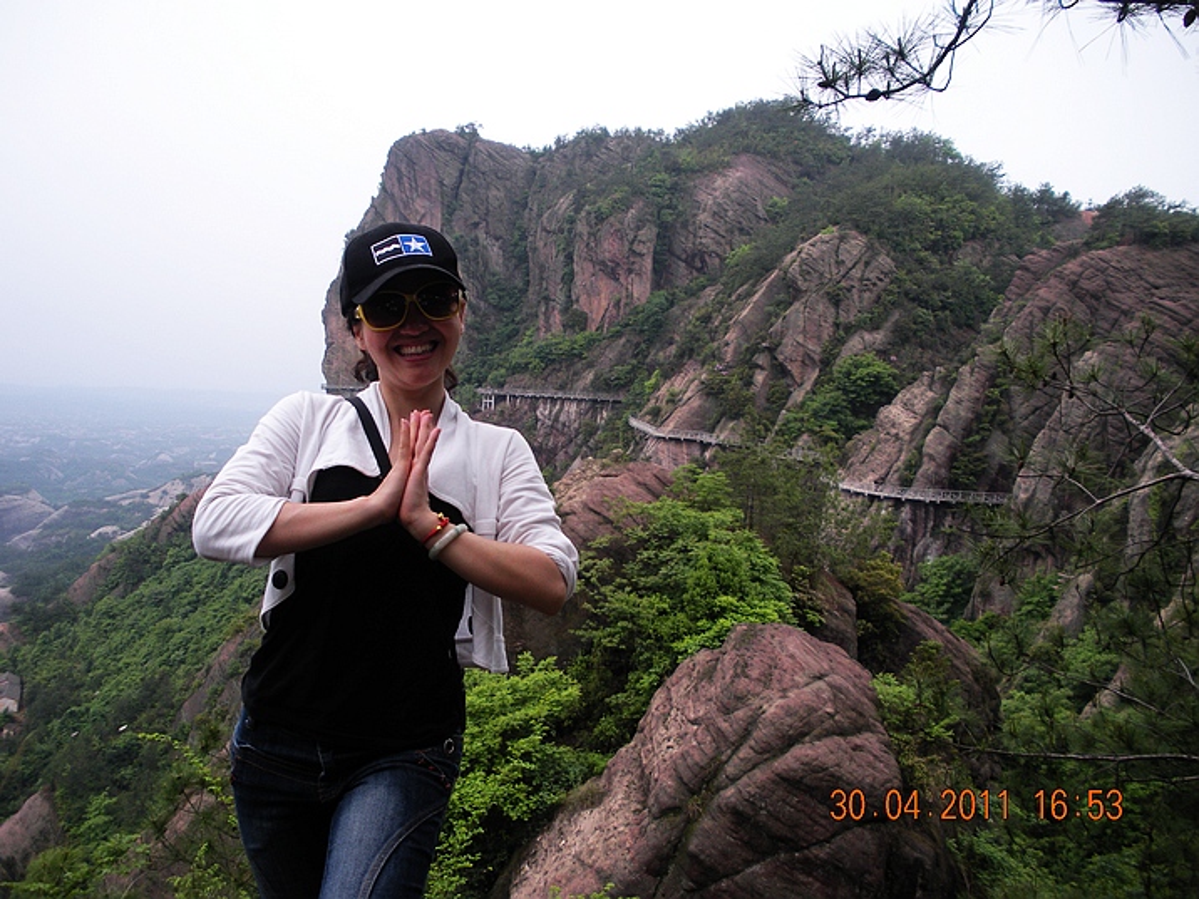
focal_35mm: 36
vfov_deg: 39.7
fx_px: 1247
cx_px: 600
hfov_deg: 51.4
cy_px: 450
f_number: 3.5
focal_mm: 6.3
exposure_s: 1/67.7
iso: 64
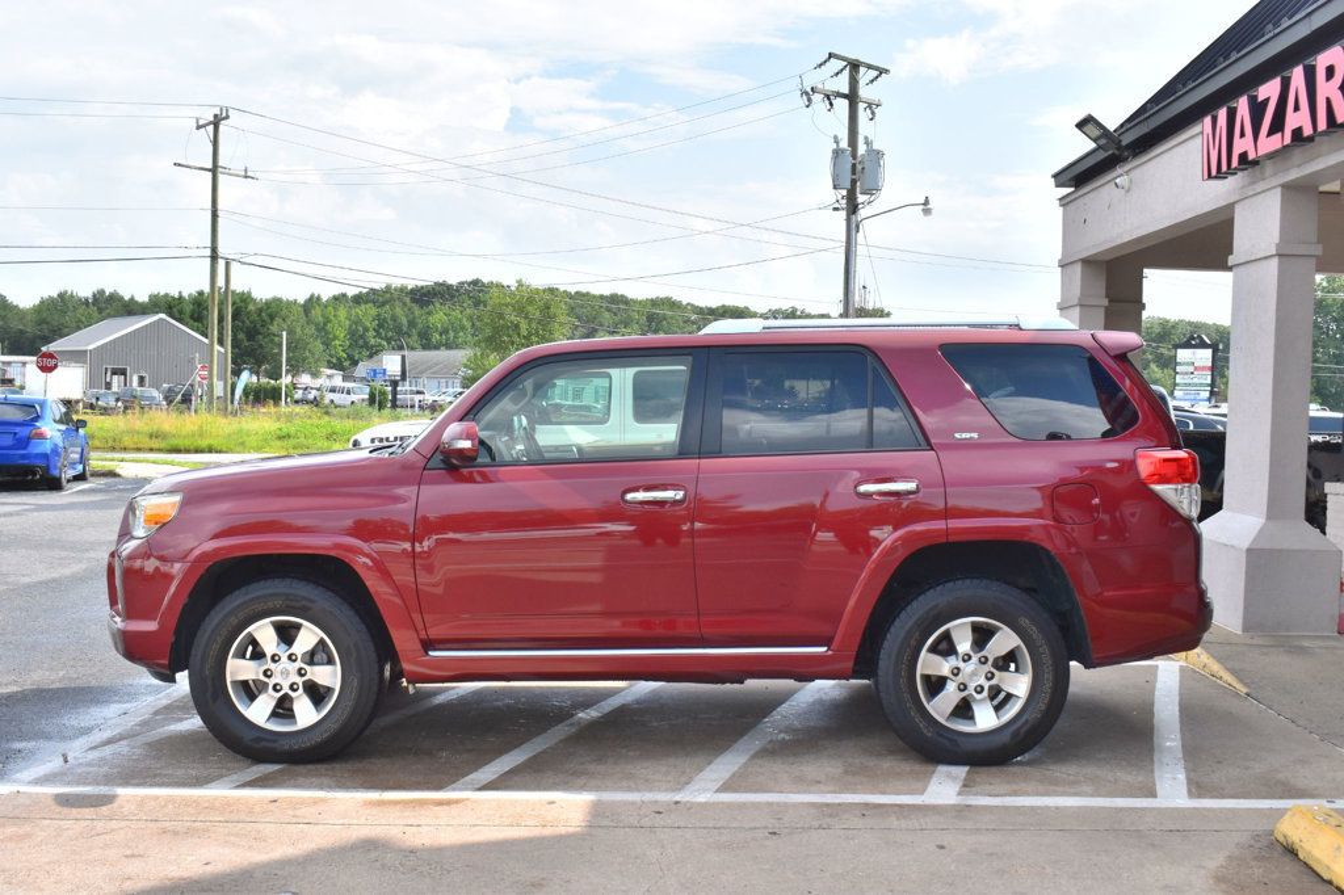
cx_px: 672
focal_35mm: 39
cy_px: 448
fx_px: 1455
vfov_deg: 34.2
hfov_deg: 49.6
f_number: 11
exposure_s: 1/500
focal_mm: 26
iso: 400
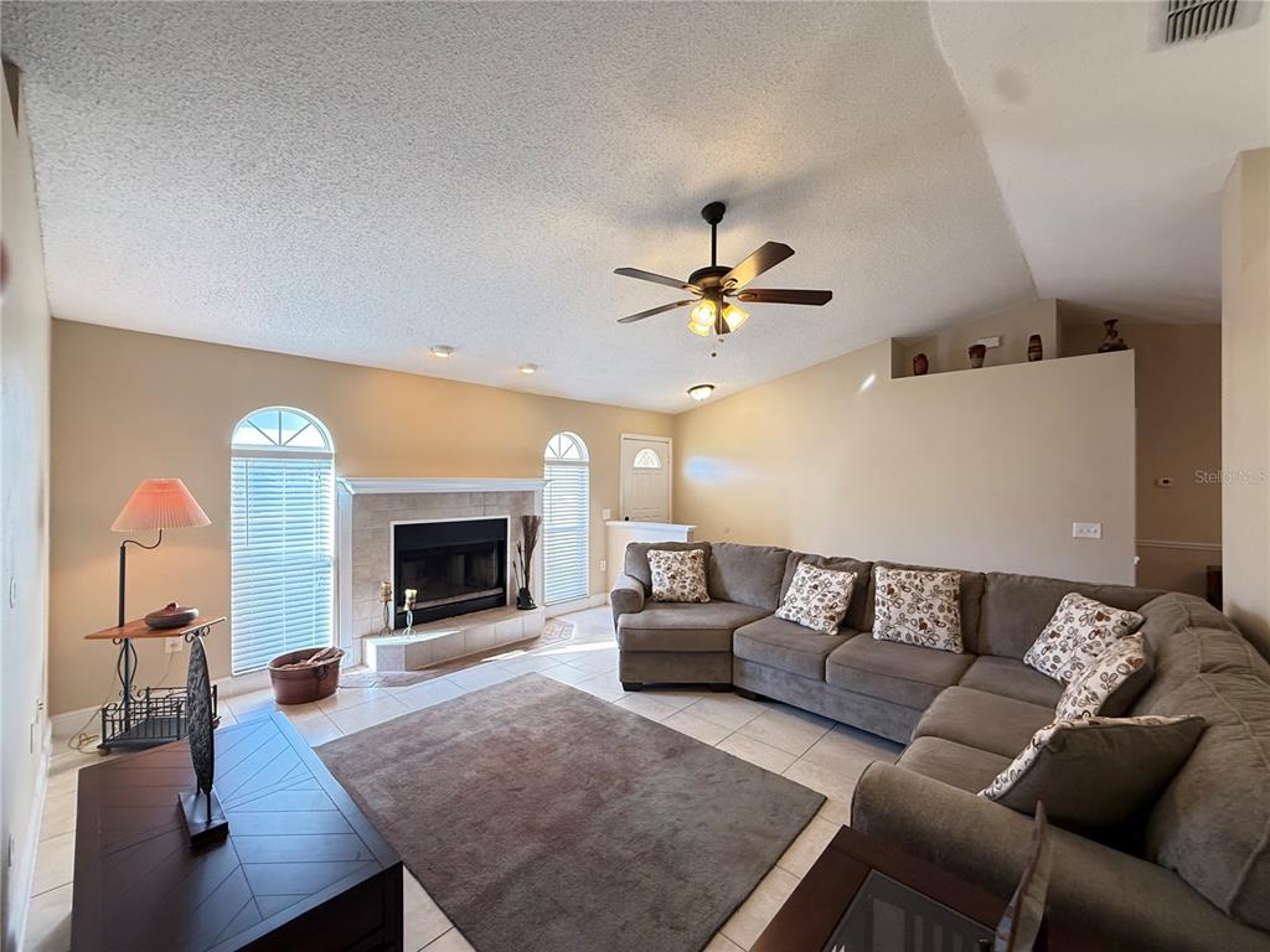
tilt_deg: +1.3
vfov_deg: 85.7
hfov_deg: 102.1
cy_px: 476
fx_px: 514
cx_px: 635
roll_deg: -0.2
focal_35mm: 14
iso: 400
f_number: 2.2
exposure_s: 1/120
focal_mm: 2.22
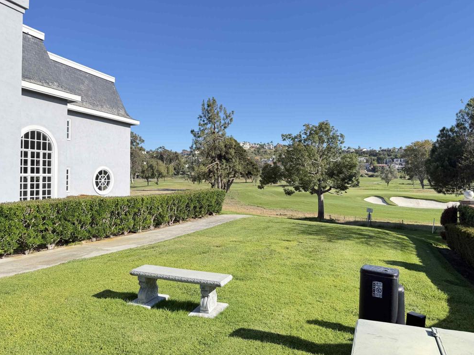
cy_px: 172
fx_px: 342
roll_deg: -0.5
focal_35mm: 25
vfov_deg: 54.9
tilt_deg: +0.6
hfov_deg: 69.4
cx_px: 230
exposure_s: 1/1585
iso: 80
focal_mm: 6.76
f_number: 1.78
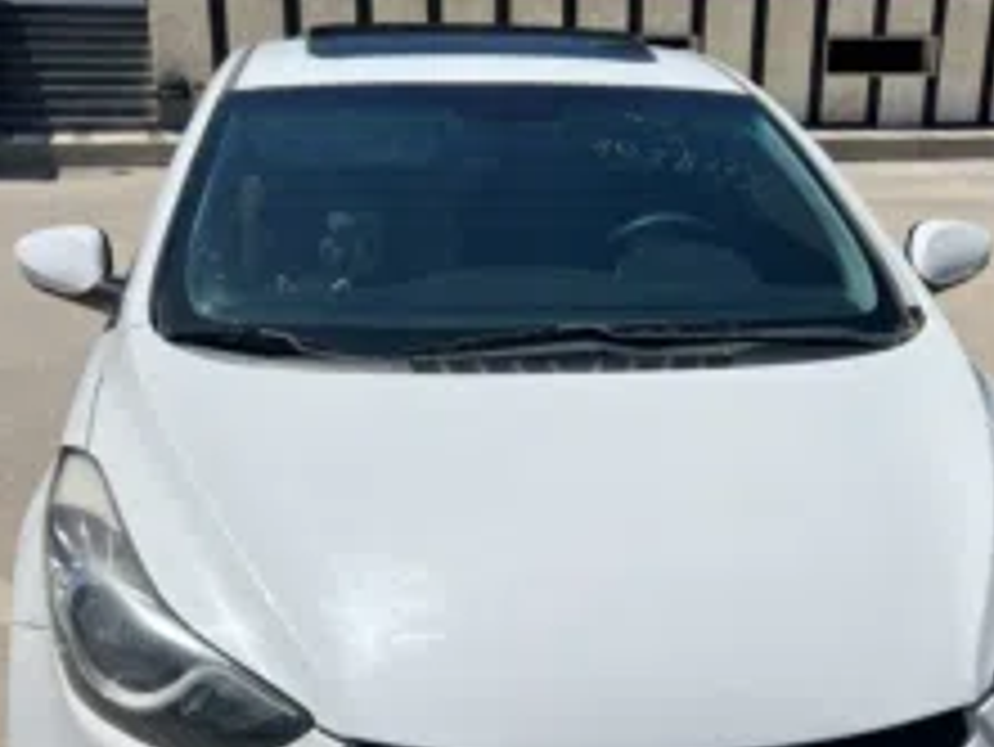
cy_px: 554
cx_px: 544
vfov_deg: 30.4
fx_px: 1350
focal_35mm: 47
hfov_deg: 40.4
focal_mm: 5.7
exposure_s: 1/11364
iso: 50
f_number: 1.5
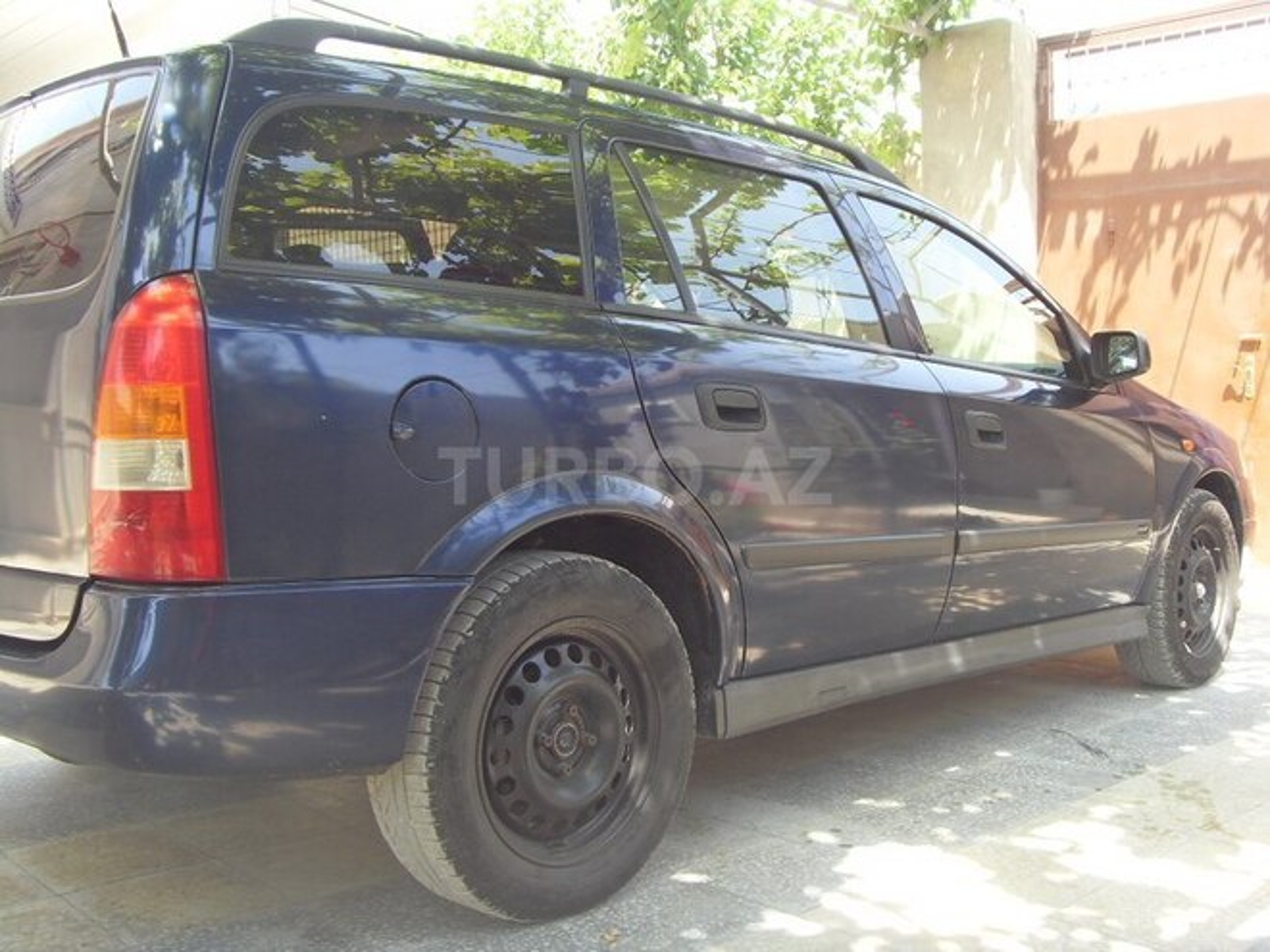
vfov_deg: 36.8
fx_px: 1431
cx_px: 635
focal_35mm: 39
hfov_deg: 47.9
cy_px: 476
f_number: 3.5
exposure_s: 1/90
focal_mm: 6.6
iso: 80
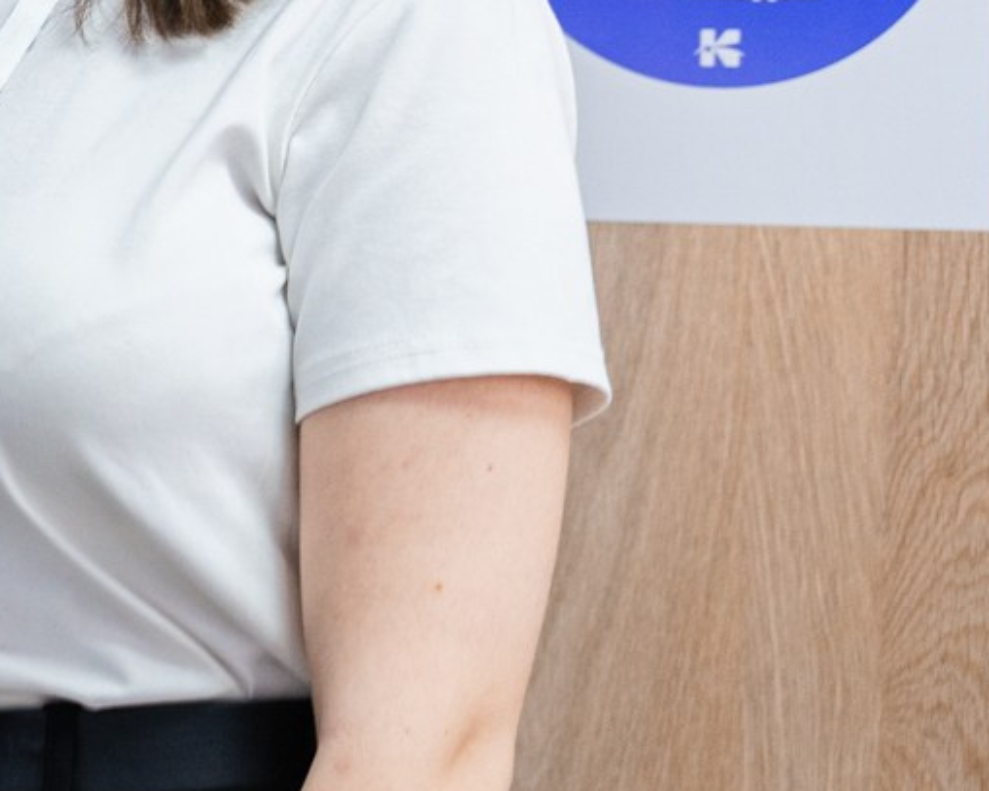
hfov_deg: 8.6
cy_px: 145
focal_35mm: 207
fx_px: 6058
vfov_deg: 7.5
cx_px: -1218
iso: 640
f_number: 2.8
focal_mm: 49.1
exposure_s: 1/125
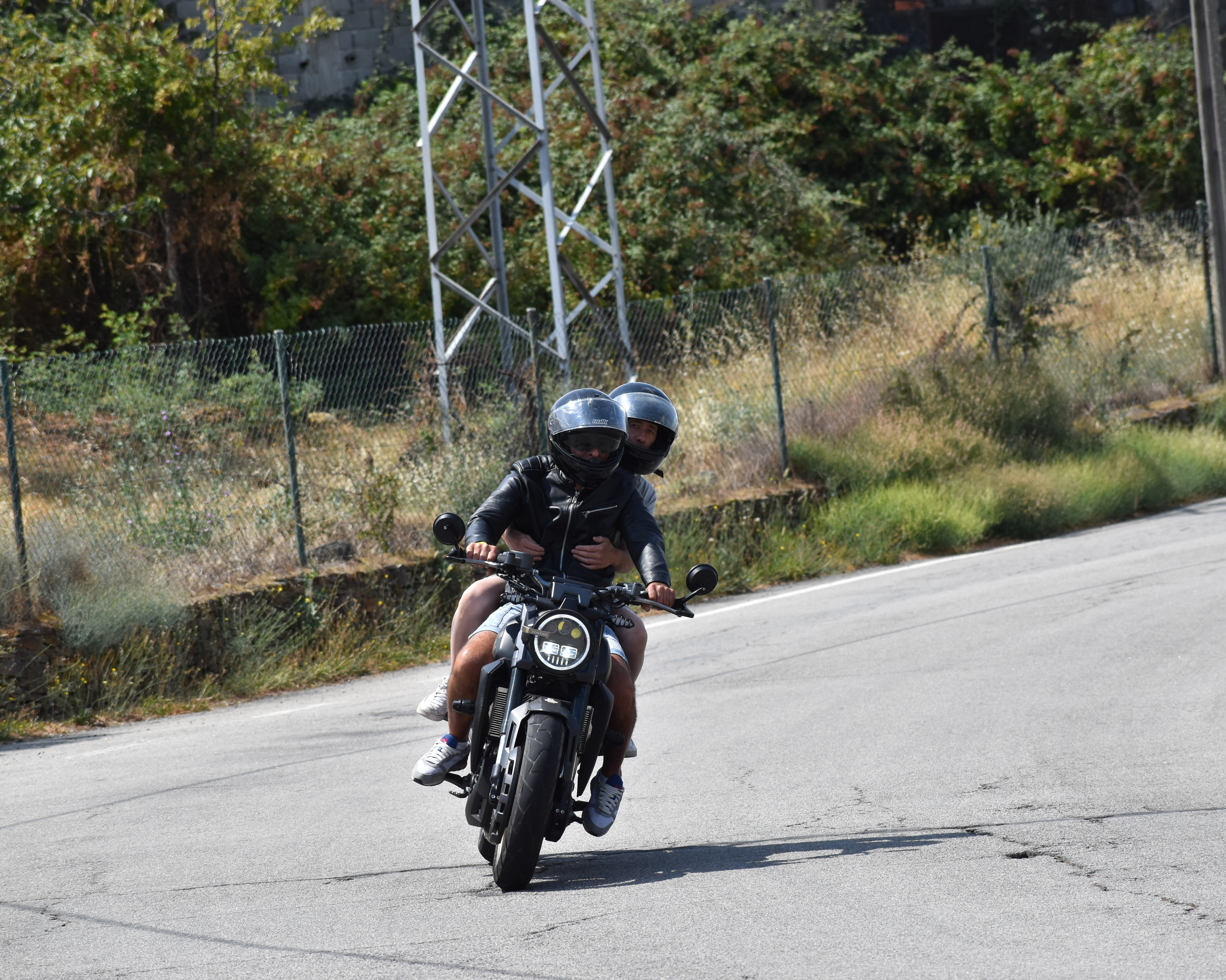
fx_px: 7677
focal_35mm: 212
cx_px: 623
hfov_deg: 9.1
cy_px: 491
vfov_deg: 7.3
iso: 400
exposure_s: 1/1600
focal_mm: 125
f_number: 6.3
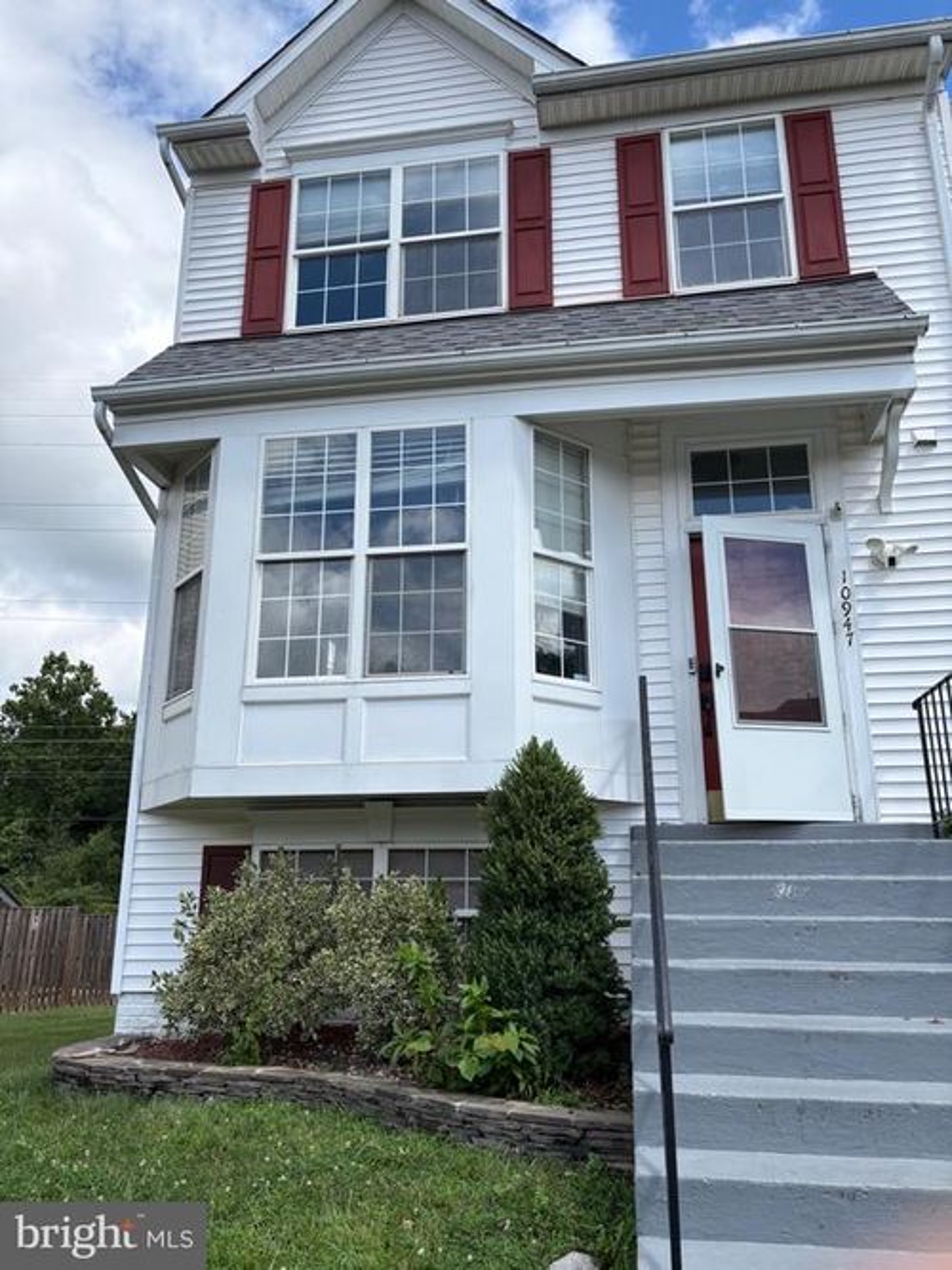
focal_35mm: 26
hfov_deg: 53.0
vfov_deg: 67.3
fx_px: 954
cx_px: 476
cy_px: 635
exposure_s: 1/3125
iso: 50
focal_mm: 5.96
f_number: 1.6
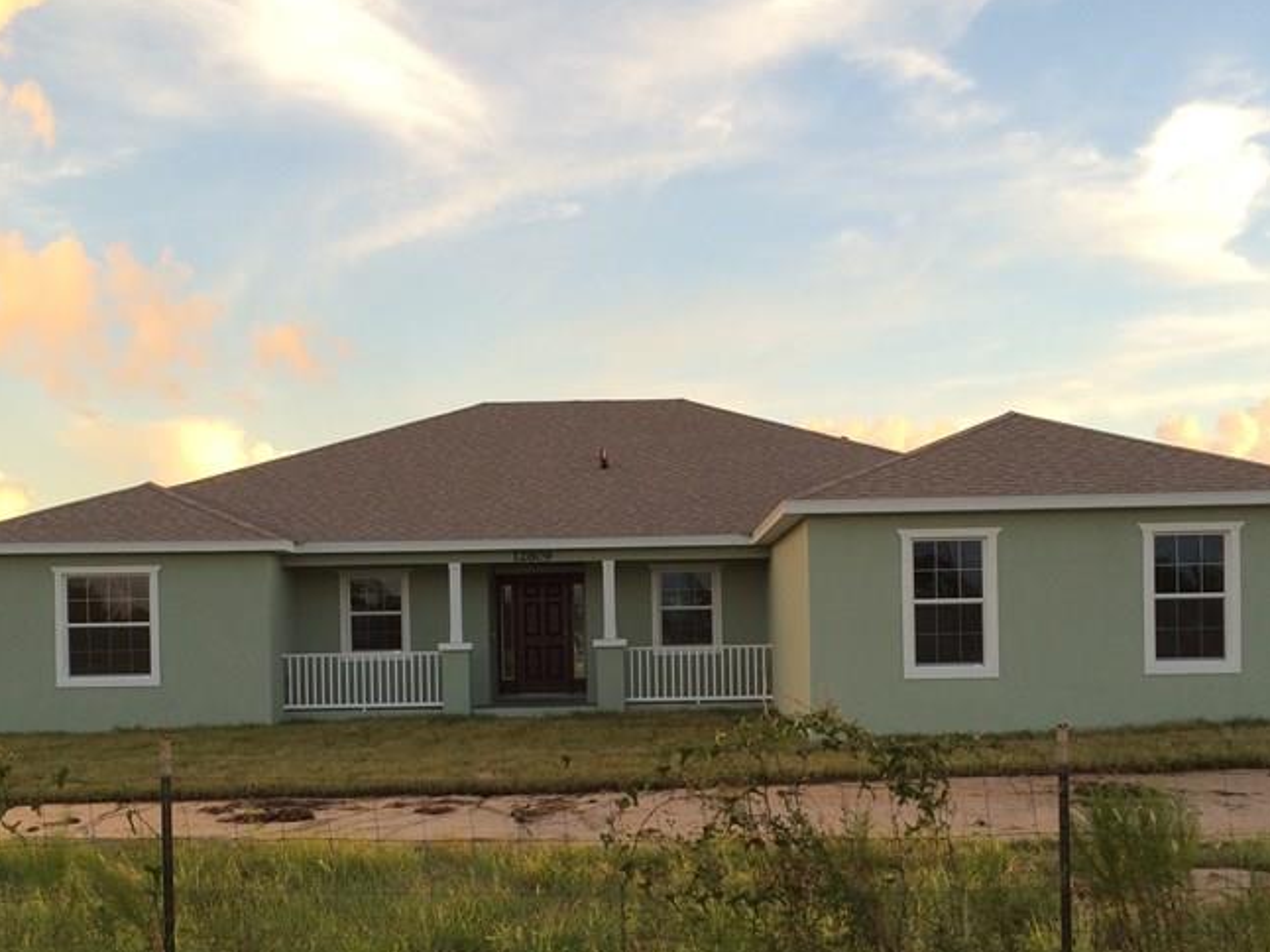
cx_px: 621
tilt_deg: -0.6
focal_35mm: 46
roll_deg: +1.2
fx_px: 1687
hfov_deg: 41.3
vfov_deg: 31.1
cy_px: 683
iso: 32
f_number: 2.2
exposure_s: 1/187
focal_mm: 4.15
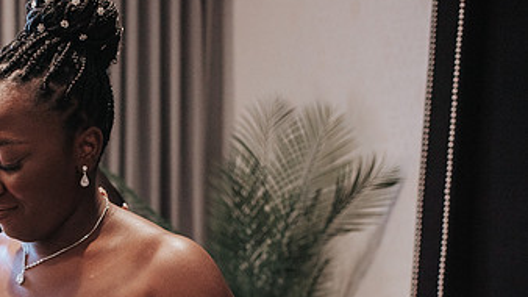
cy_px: 279
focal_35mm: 63
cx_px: 78
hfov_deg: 32.1
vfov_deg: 18.7
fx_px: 882
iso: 1000
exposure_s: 1/800
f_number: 3.2
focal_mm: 35
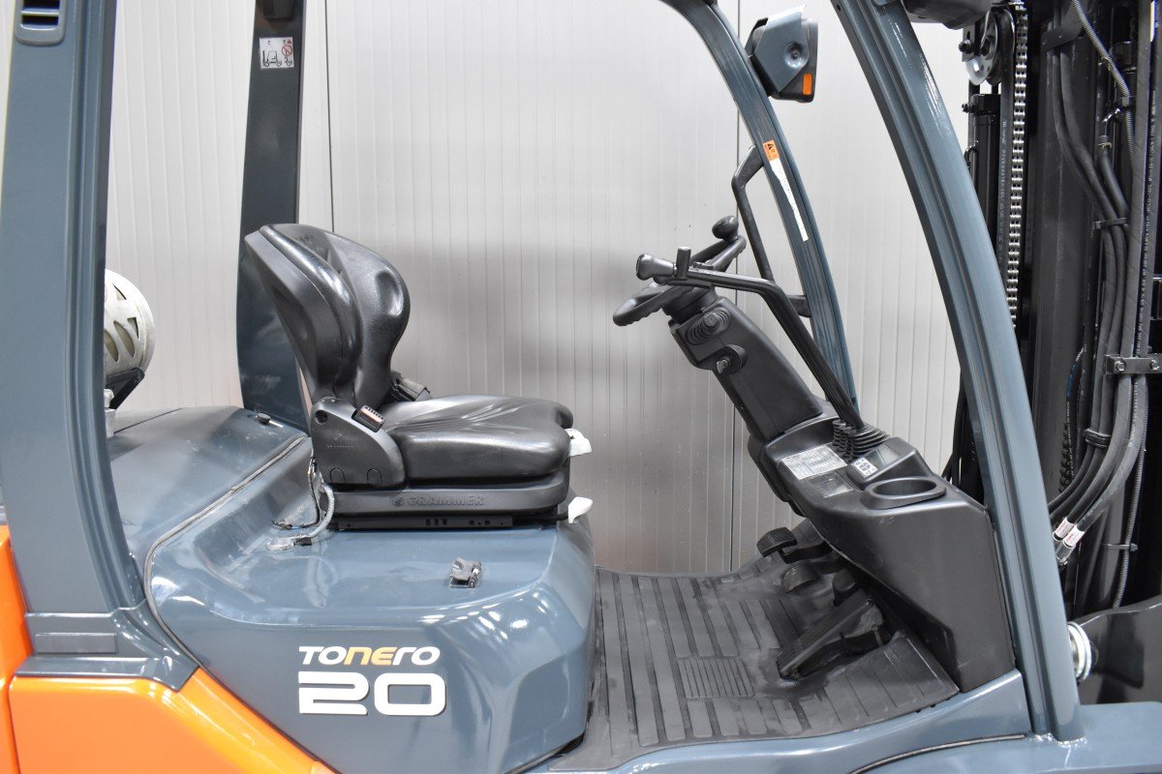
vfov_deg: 47.9
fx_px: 871
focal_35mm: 27
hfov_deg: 67.4
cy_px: 387
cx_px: 581
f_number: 5
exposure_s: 1/15
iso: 1600
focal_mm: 18
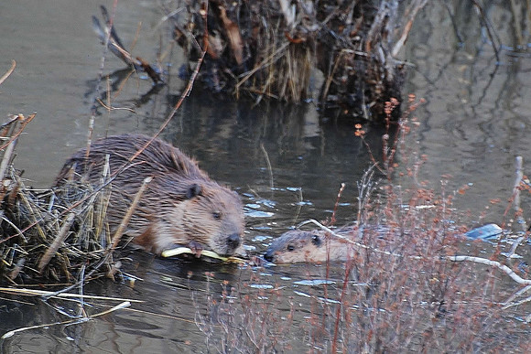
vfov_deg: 3.1
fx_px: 6639
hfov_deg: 4.6
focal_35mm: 450
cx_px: 266
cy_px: 177
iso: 400
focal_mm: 300
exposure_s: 1/40
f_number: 5.6
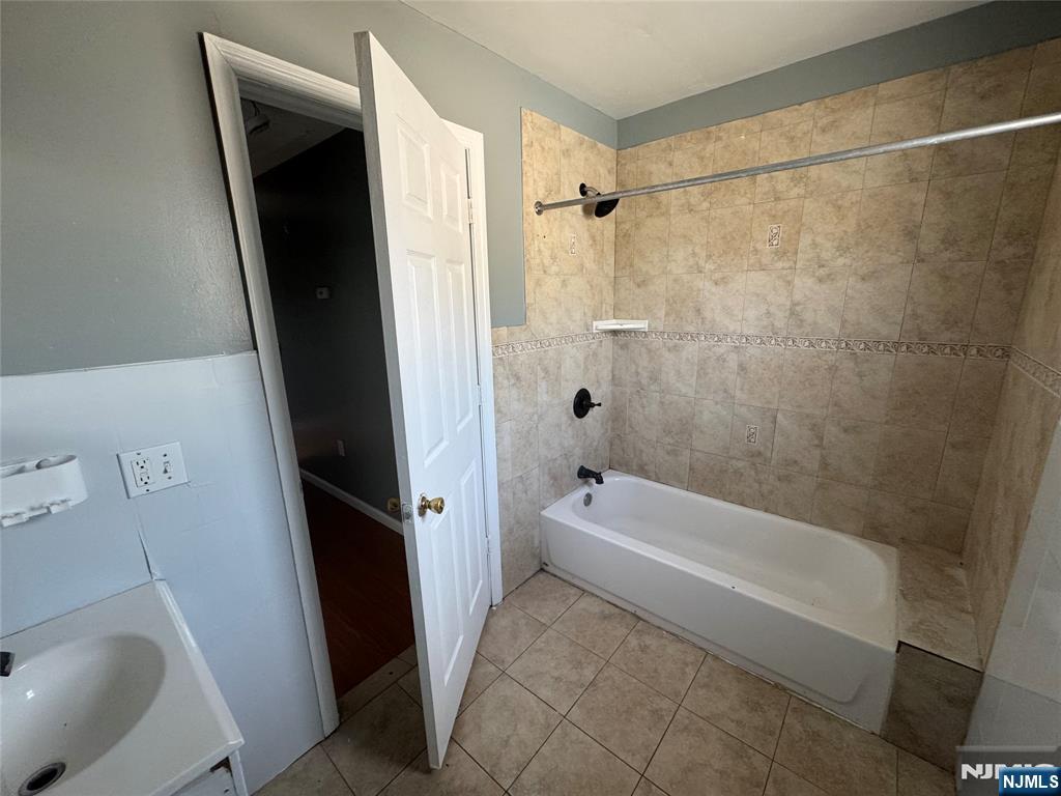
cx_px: 530
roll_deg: +1.1
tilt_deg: -13.8
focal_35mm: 14
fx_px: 429
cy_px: 398
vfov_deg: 85.7
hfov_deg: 102.1
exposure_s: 1/99
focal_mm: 2.22
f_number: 2.2
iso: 200
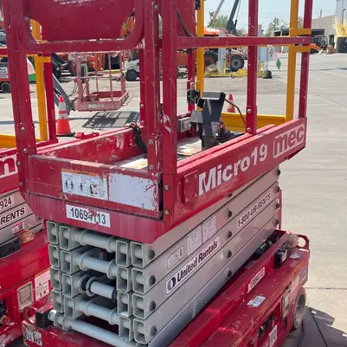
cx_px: 150
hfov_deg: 39.9
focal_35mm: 42
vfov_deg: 40.0
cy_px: 167
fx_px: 476
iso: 50
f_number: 1.6
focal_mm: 5.1
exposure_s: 1/1672
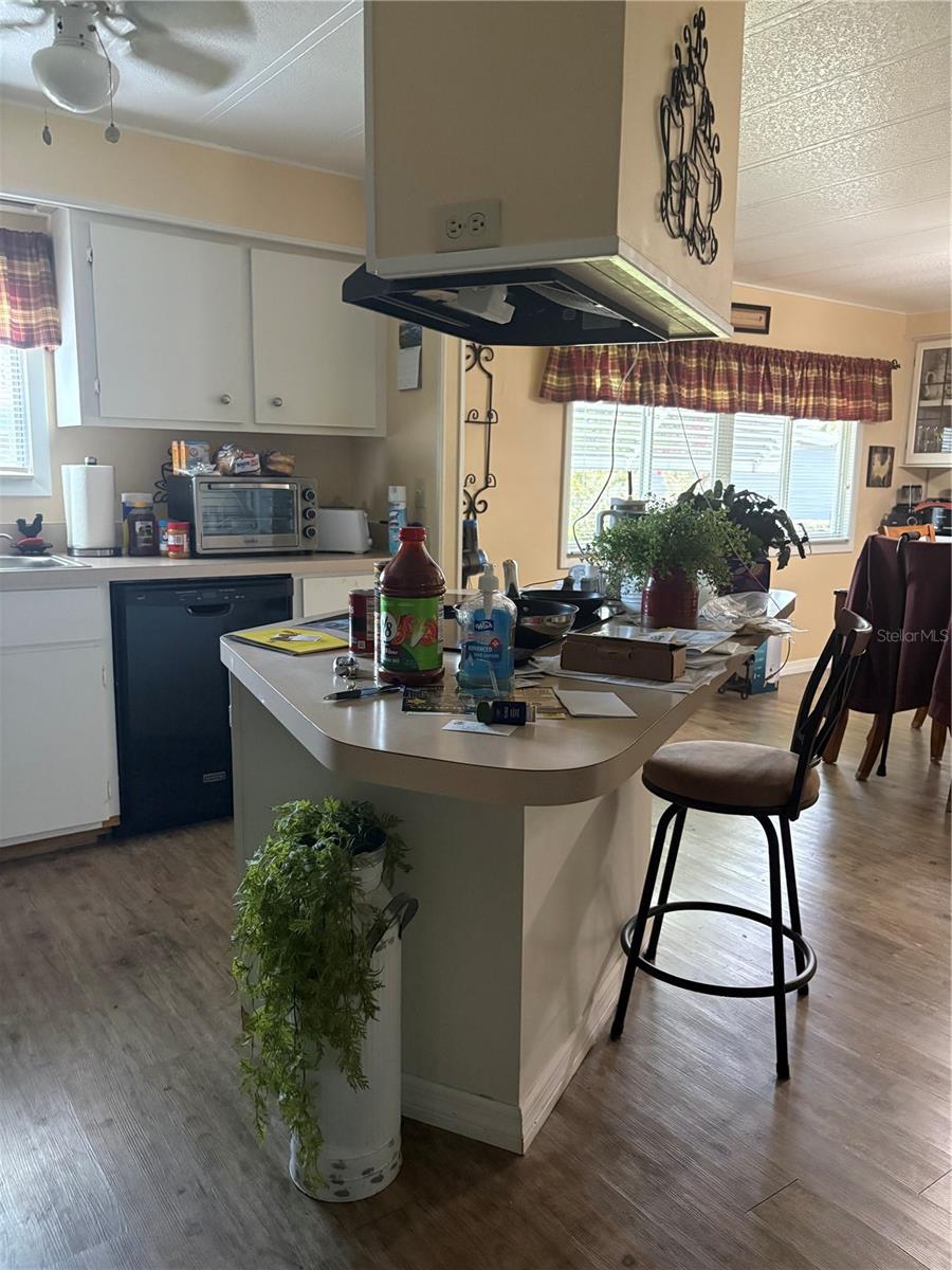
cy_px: 635
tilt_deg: -9.3
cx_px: 476
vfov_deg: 67.3
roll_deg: -2.2
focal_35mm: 26
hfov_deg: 53.1
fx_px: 953
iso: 500
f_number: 1.6
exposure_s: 1/40
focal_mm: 5.96
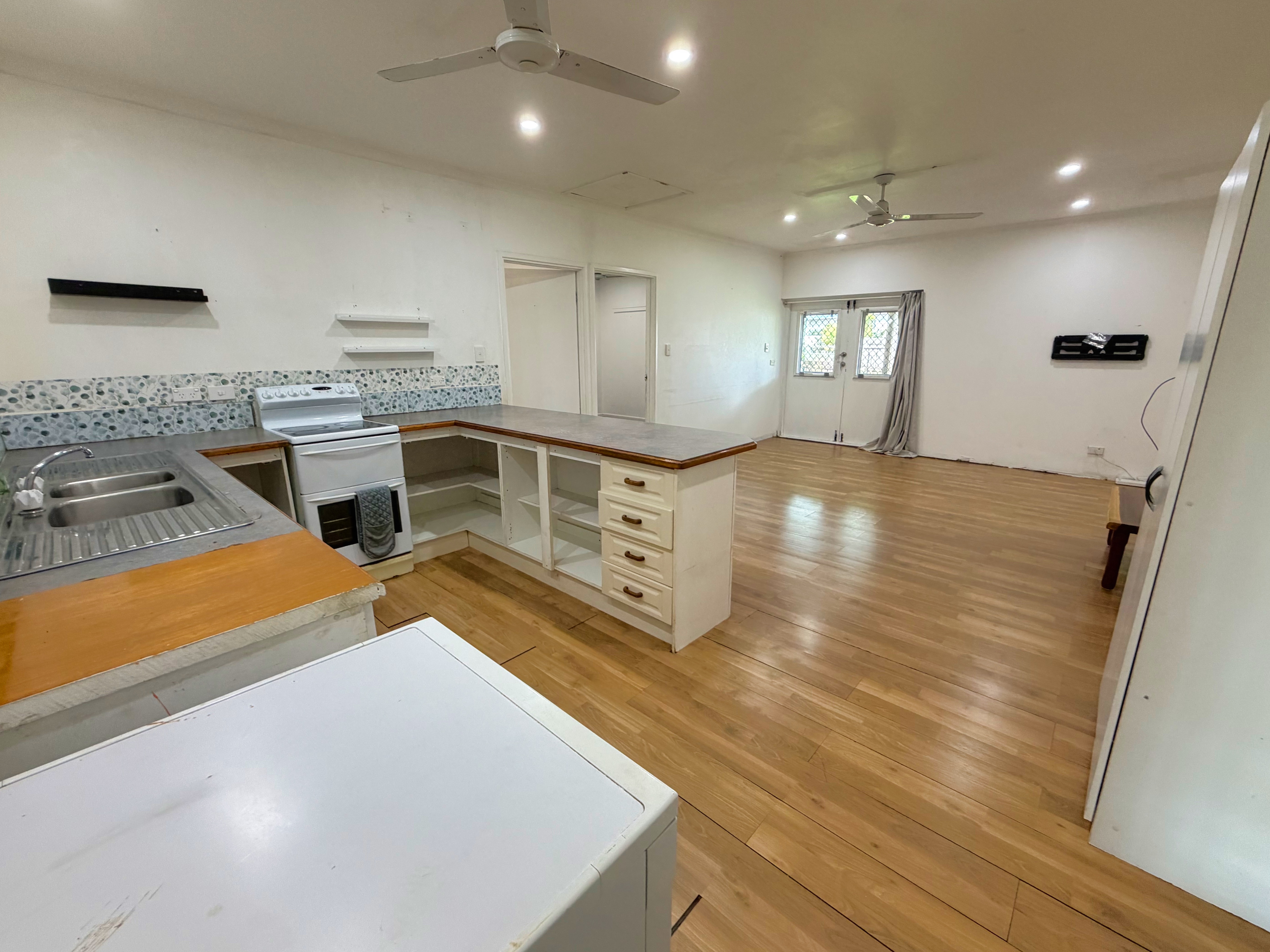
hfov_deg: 102.1
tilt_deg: -14.2
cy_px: 476
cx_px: 635
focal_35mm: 14
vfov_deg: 85.7
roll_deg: -0.6
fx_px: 514
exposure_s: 1/100
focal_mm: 2.22
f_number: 2.2
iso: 250
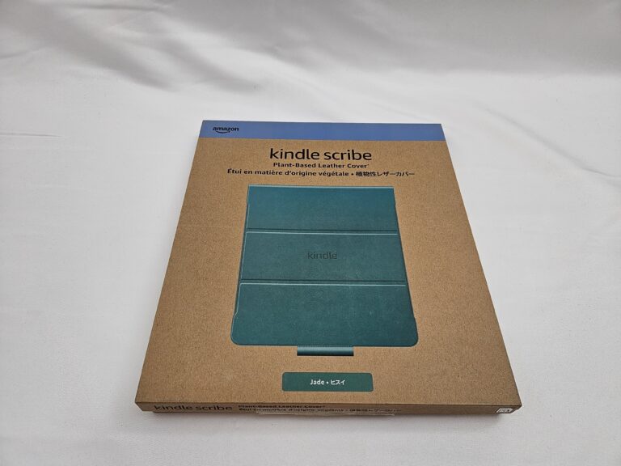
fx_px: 413
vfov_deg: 58.9
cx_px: 310
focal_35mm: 23
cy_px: 233
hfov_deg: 73.9
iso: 25
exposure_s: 1/164
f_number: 1.8
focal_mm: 5.4
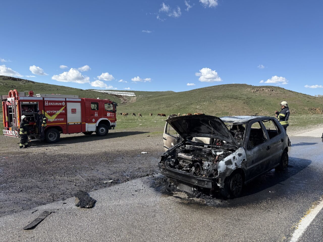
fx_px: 224
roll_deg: -1.7
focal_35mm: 24
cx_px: 162
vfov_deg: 56.8
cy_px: 121
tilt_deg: -3.0
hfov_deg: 71.6
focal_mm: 6.76
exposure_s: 1/3759
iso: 80
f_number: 1.78
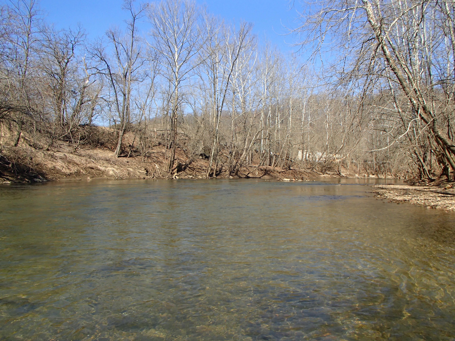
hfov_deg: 63.4
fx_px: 368
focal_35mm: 28
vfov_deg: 49.7
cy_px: 170
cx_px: 228
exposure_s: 1/640
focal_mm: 5
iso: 100
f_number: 3.9
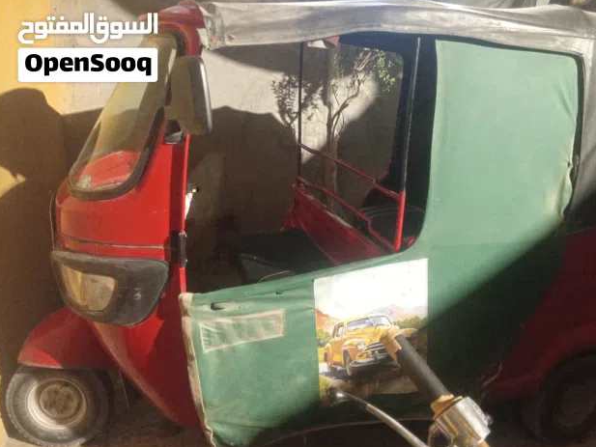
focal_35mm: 28
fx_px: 482
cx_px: 303
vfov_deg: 49.8
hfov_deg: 63.4
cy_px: 221
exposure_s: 1/16.7
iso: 2342
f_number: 1.6
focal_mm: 4.09
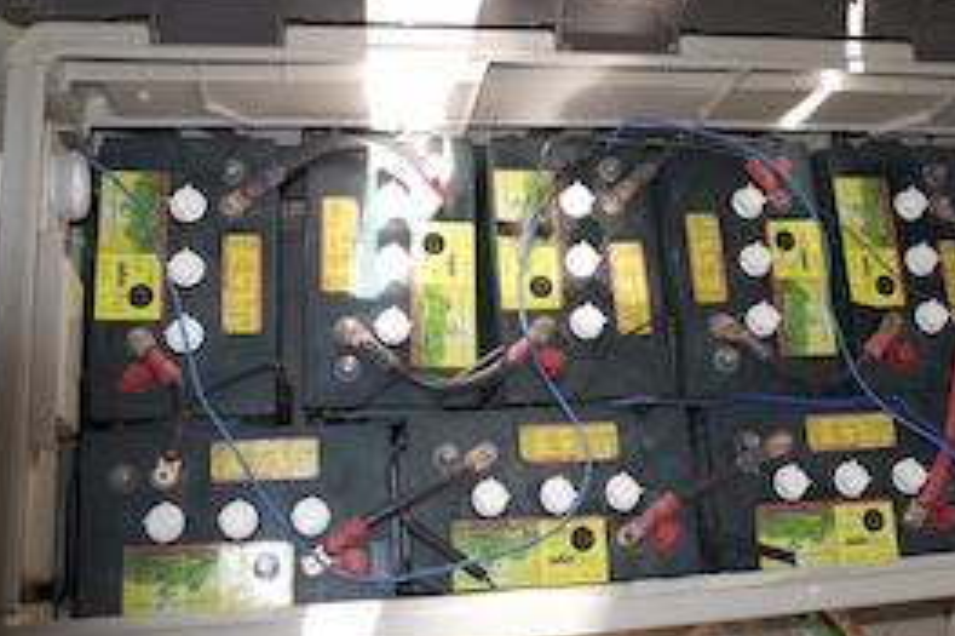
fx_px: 1087
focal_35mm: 41
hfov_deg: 47.2
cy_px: 236
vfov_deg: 32.4
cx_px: 559
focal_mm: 18
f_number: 4
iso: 280
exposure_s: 1/125
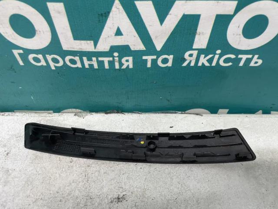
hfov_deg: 67.3
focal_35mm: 26
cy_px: 104
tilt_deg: -52.4
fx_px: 209
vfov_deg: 53.1
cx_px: 139
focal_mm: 4.2
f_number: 1.6
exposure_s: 1/100
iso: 125
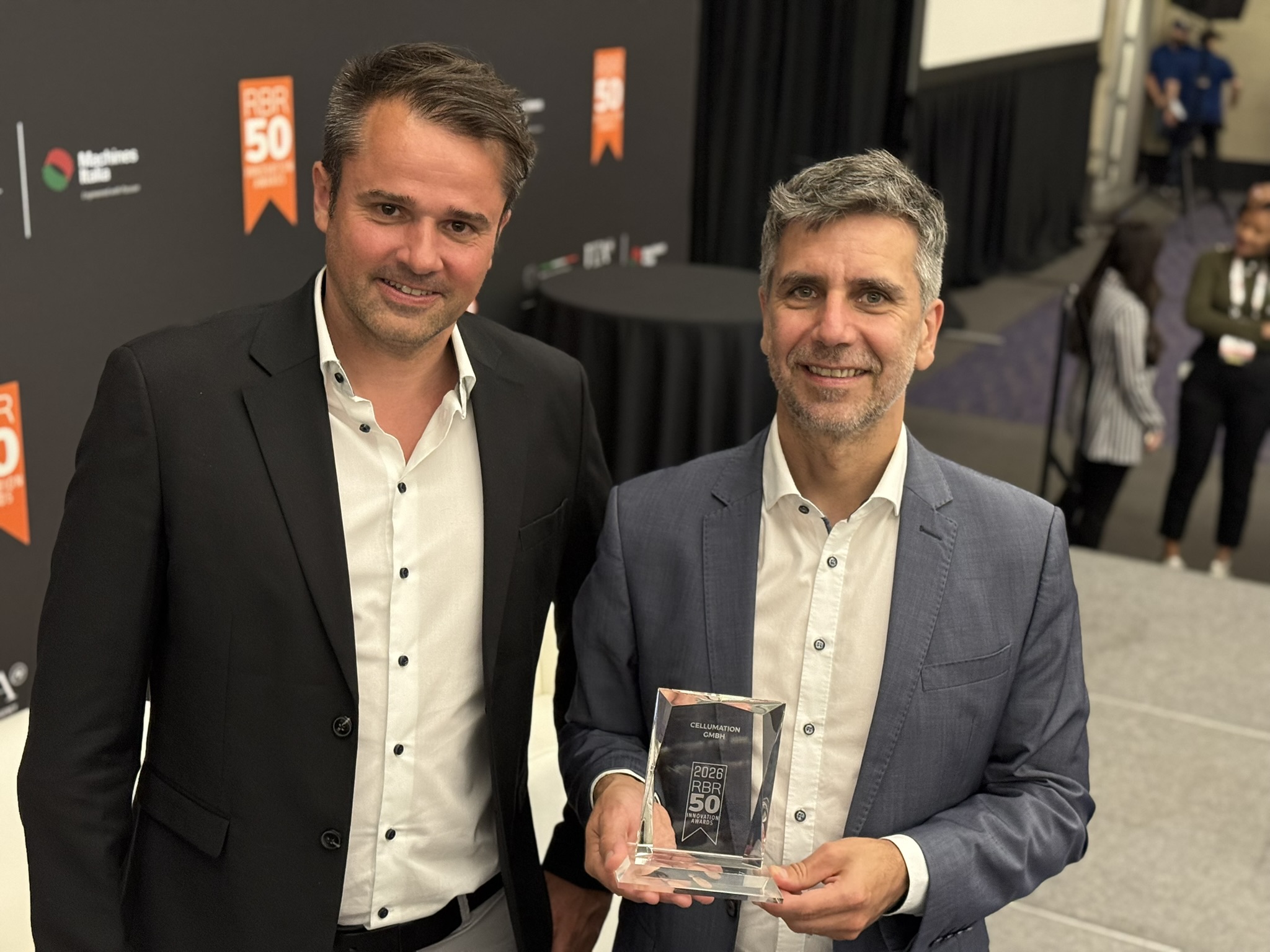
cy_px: 476
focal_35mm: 48
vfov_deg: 30.3
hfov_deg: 39.7
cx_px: 635
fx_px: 1761
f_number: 1.78
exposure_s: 1/40
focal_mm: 6.76
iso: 500
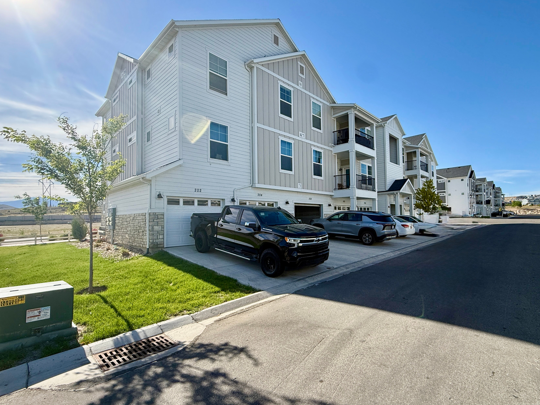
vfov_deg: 74.7
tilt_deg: +3.1
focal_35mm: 17
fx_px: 265
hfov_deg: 90.8
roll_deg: +0.8
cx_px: 295
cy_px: 210
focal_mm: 2.22
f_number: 2.2
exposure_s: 1/1339
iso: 50
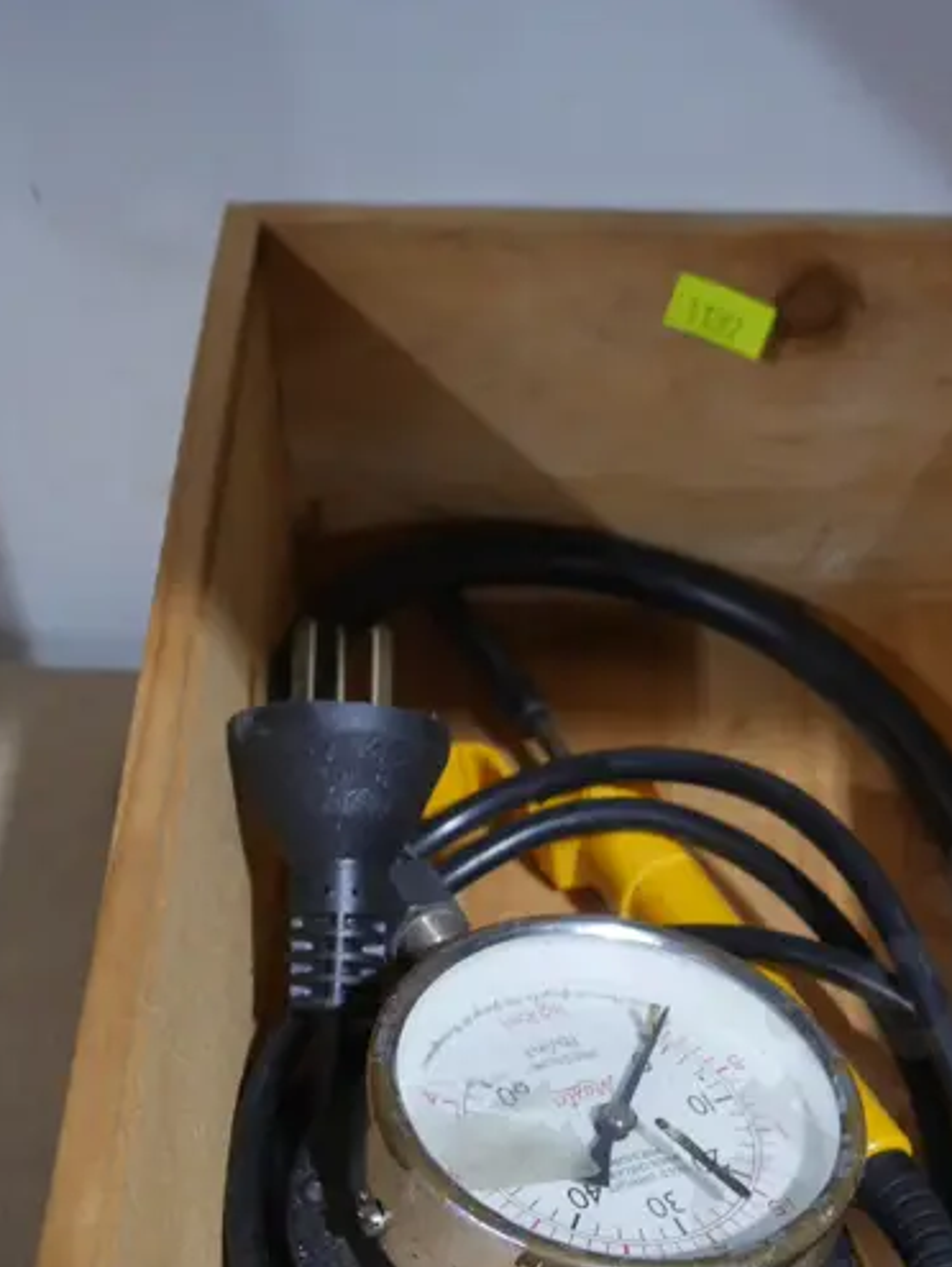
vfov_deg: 29.0
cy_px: 1300
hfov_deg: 23.5
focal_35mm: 62
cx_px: 683
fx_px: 2271
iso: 1000
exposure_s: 1/60
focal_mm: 15
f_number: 3.6
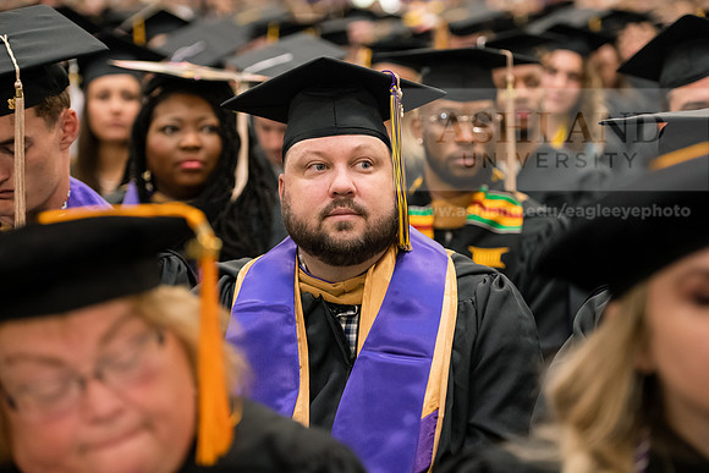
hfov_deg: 21.5
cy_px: 236
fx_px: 1871
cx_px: 354
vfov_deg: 14.4
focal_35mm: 95
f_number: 3.2
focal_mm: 95
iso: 3200
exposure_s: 1/200
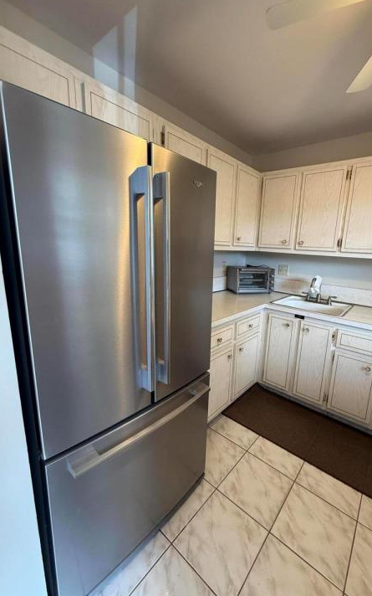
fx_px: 243
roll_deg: -3.3
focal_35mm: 15
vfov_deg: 101.5
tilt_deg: -11.6
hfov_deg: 74.1
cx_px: 221
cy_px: 296
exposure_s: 1/120
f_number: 2.2
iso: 250
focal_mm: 2.22
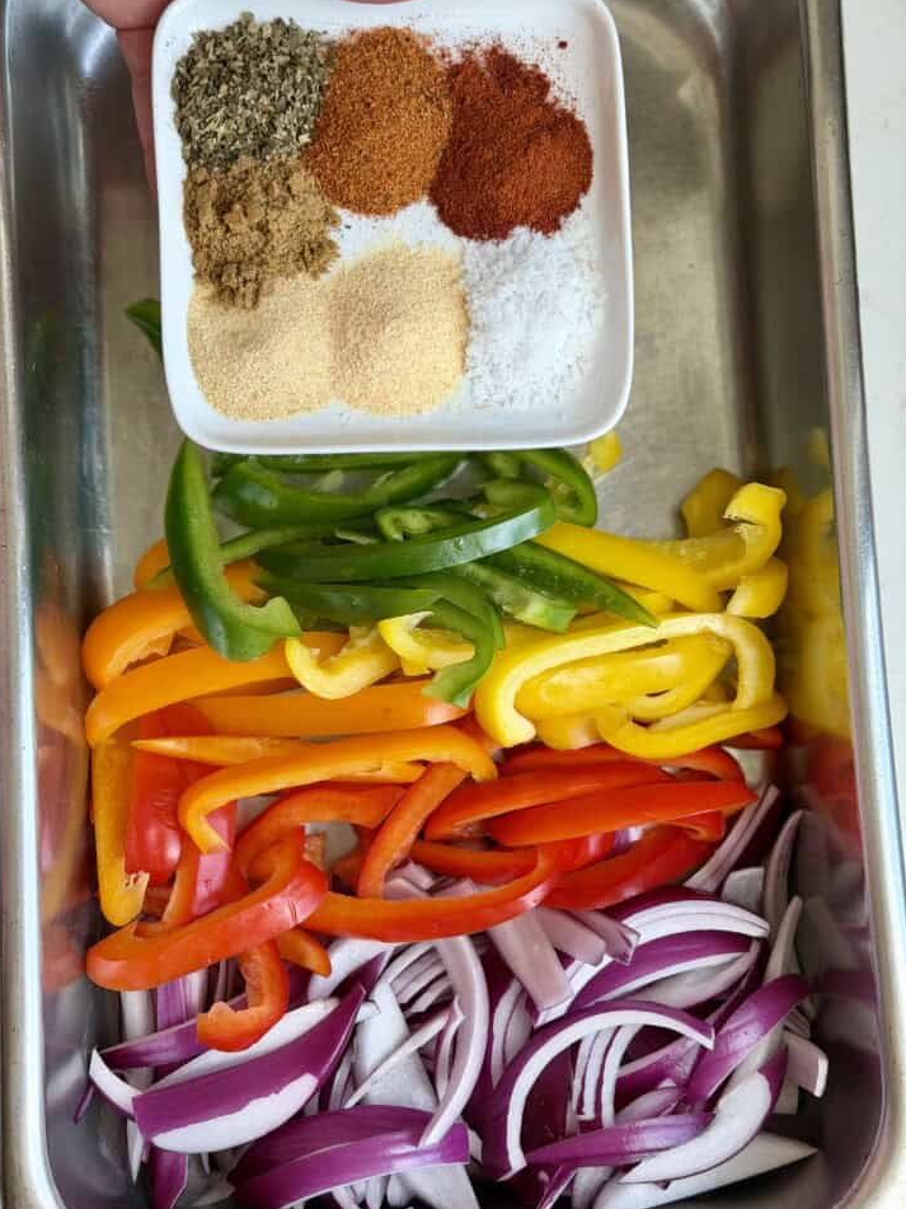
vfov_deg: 38.9
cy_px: 613
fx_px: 1710
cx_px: 447
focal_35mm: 49
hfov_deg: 29.7
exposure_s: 1/232
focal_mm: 6.8
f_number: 1.8
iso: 64
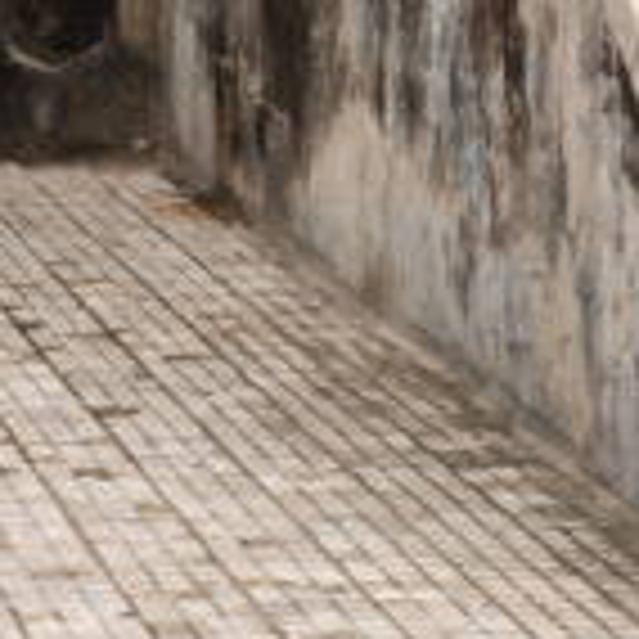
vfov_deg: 8.6
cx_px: 533
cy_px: -315
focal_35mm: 198
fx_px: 4135
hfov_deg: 8.8
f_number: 8
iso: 100
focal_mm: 44
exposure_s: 1/25
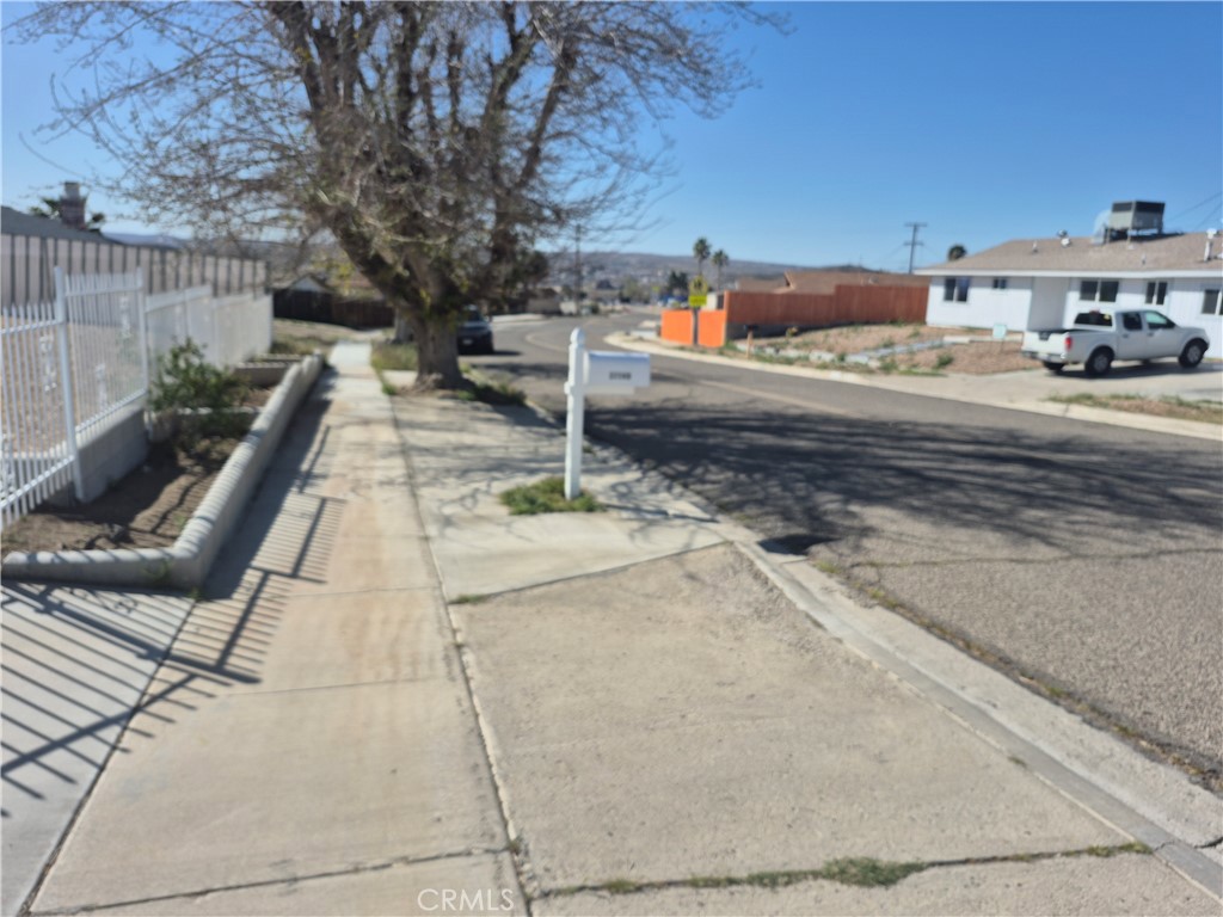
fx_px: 813
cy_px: 458
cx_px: 612
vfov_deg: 58.9
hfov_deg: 73.9
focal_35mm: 23
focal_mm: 5.4
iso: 25
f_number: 1.8
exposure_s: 1/2488
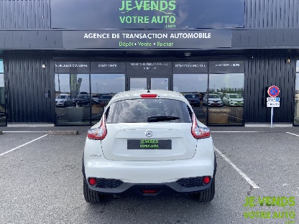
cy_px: 112
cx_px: 150
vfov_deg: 53.1
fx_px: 225
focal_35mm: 26
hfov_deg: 67.3
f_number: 1.8
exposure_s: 1/1072
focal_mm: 4.25
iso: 32
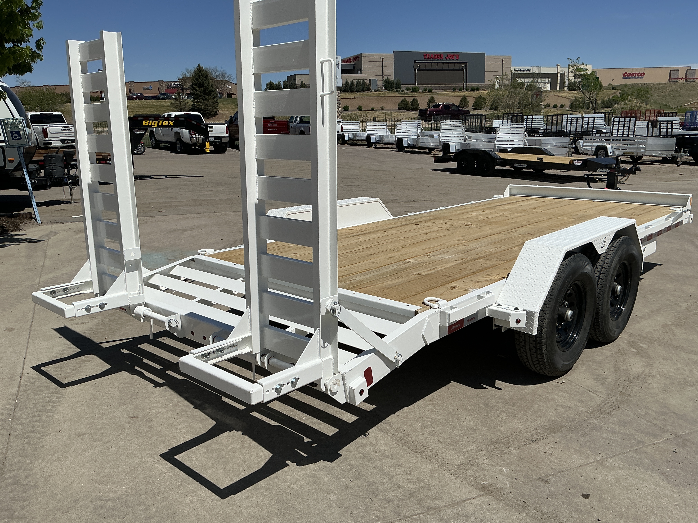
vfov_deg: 49.7
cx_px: 349
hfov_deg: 63.4
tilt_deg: -12.5
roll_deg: +3.7
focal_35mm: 28
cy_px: 262
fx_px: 565
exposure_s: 1/5263
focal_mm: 3
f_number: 1.8
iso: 25
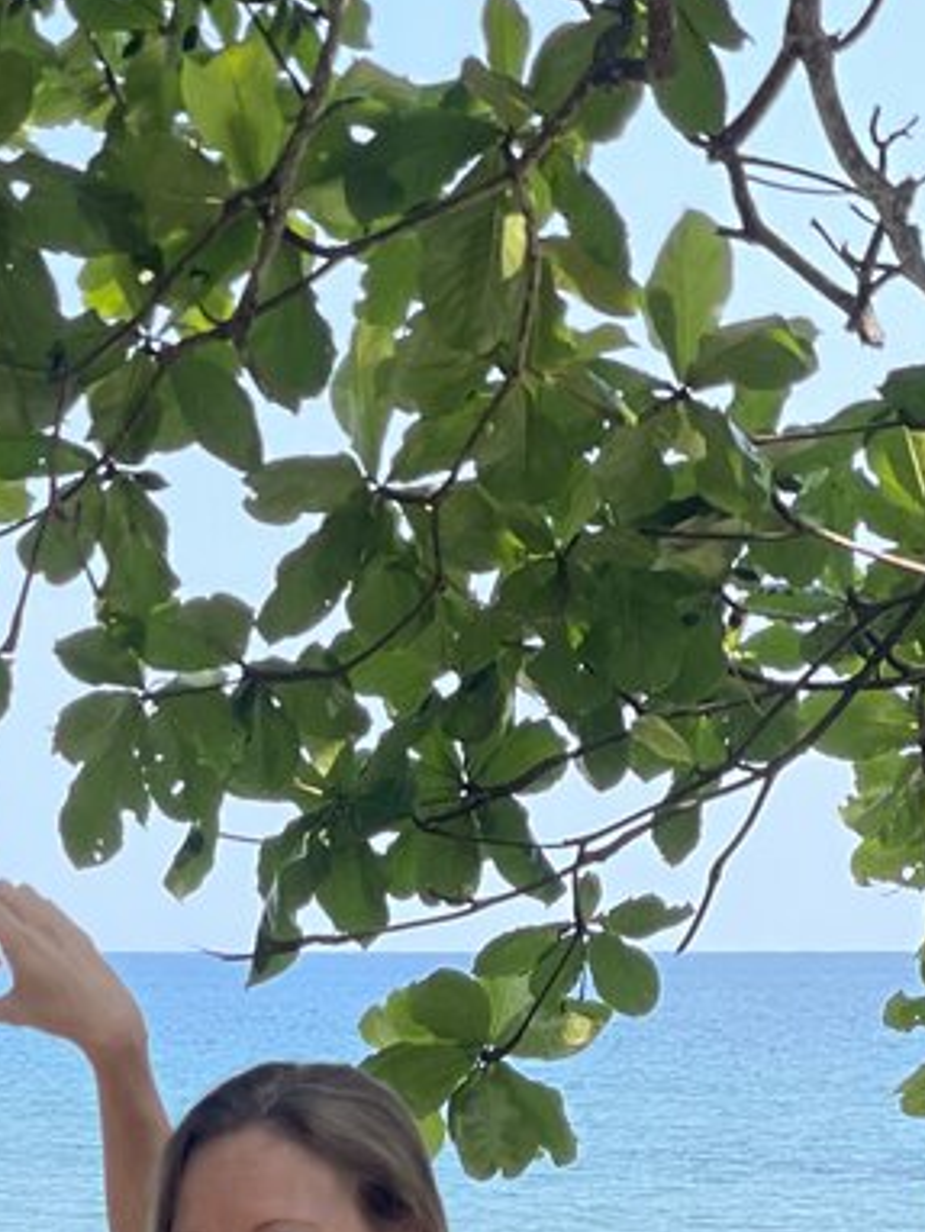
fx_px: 7153
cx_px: -122
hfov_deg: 7.3
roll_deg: +0.4
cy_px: 1890
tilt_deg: -6.6
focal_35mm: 201
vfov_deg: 9.5
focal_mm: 7.5
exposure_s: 1/477
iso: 32
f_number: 2.2
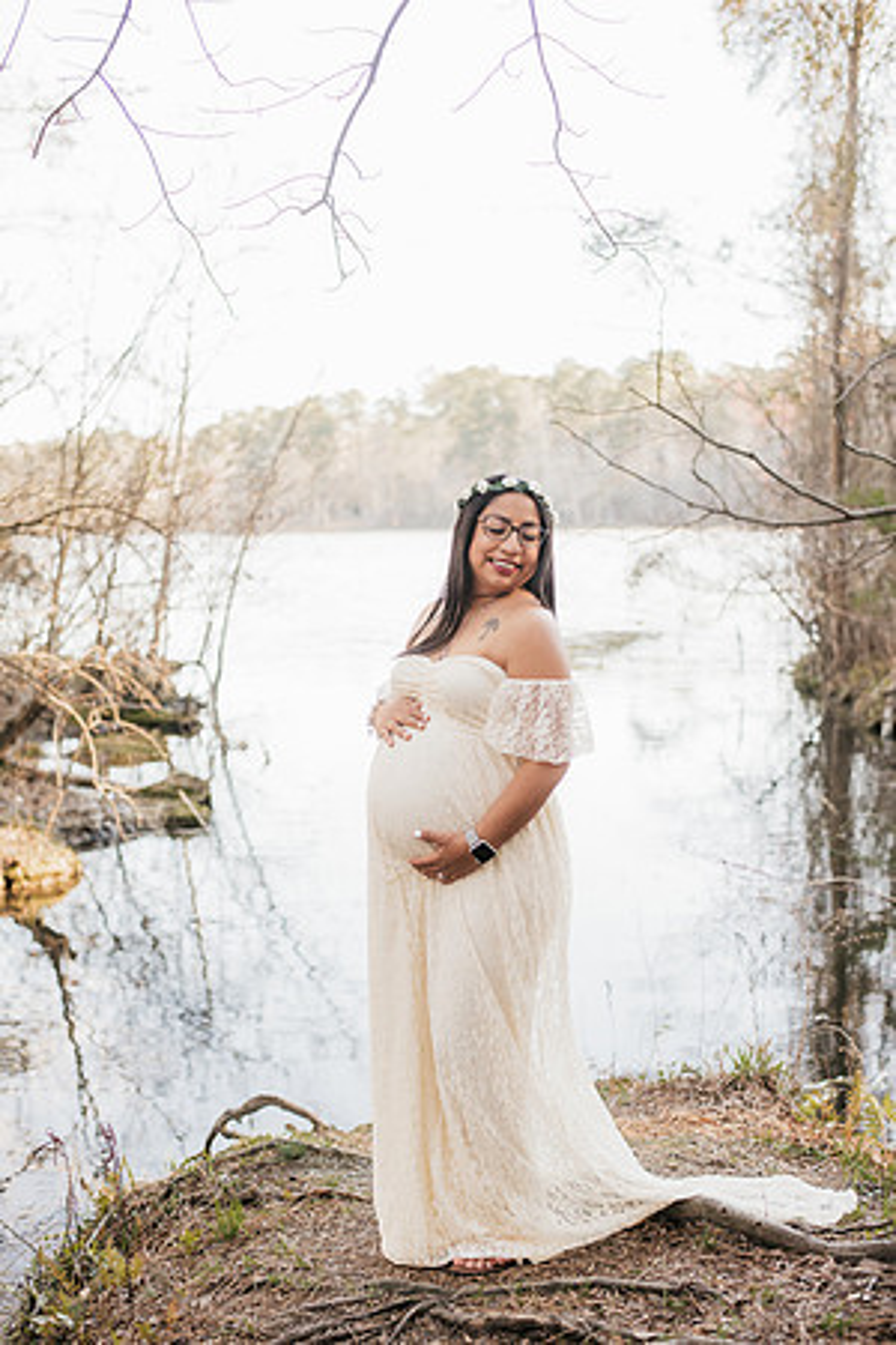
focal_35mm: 50
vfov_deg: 39.6
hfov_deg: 27.0
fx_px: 1867
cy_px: 672
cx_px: 448
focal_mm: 50
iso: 400
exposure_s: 1/400
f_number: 2.8
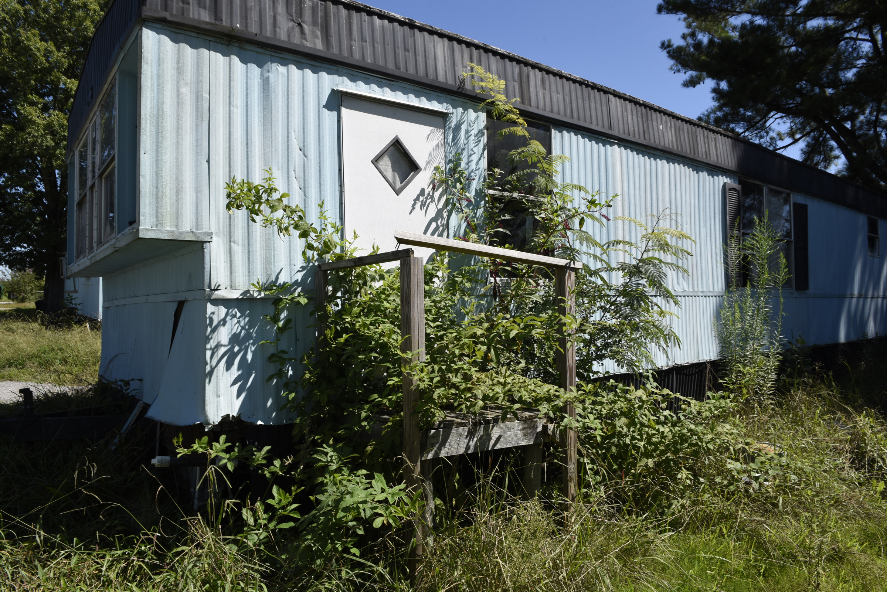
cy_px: 296
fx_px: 592
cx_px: 444
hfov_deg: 73.7
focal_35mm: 24
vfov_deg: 53.2
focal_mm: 24
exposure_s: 1/80
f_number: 14
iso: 100
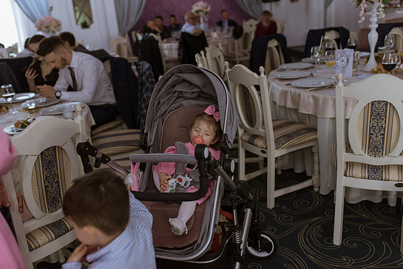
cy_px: 134
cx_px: 202
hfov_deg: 54.4
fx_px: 392
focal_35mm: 35
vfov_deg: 37.9
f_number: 2.2
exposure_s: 1/200
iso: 800
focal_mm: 35
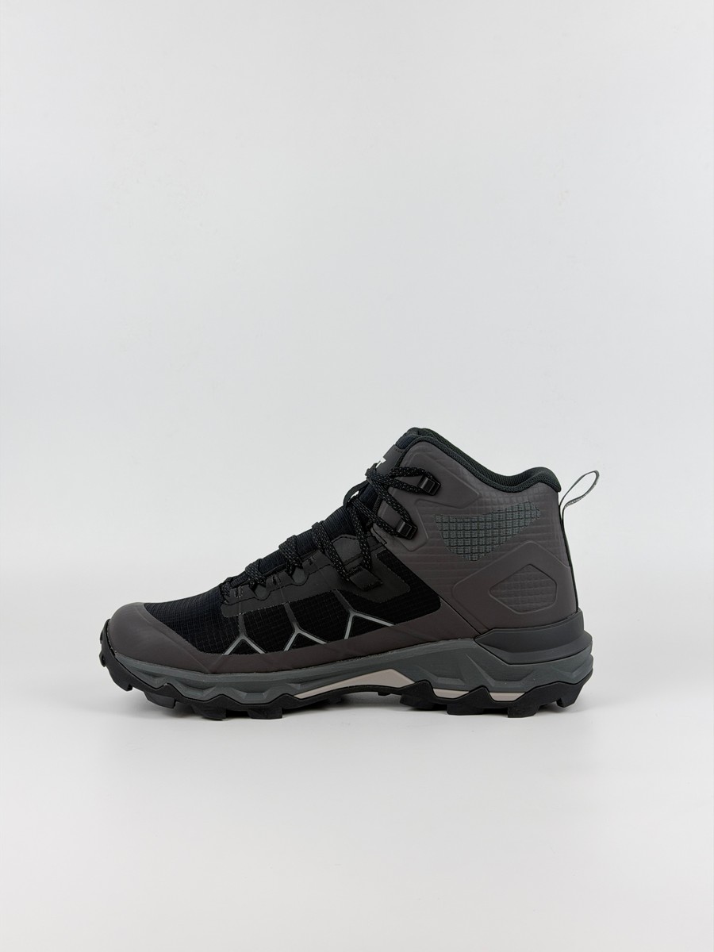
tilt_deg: -4.5
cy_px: 476
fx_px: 1320
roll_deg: +0.5
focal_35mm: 48
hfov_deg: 30.3
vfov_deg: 39.7
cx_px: 357
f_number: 1.78
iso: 50
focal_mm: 6.76
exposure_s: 1/130
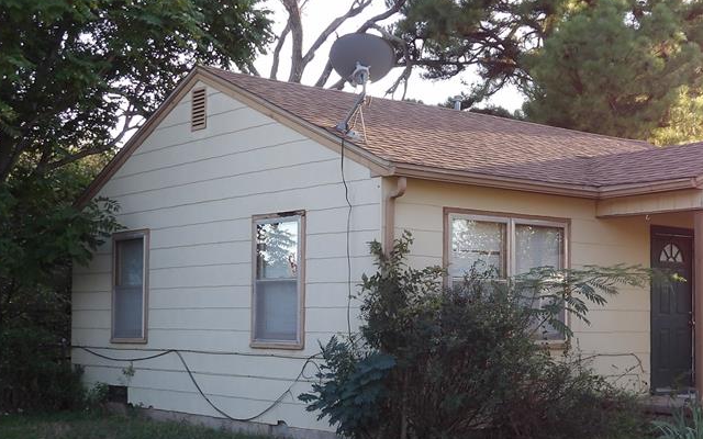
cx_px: 442
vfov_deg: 23.1
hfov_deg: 36.1
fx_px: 1073
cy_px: 285
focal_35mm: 56
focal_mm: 5.9
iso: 100
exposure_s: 1/85
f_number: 3.6
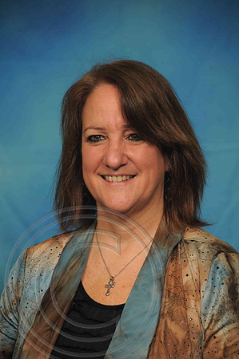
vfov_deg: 11.4
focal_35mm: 180
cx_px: 120
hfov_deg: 7.6
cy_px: 180
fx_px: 1797
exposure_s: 1/60
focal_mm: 120
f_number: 5.6
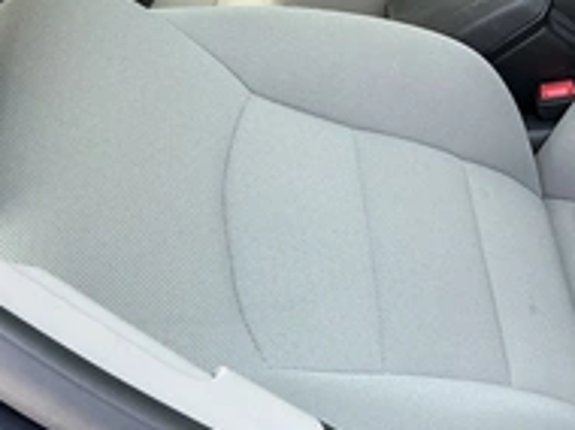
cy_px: 85
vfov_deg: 24.4
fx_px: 979
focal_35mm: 59
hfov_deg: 31.4
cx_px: 502
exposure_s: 1/122
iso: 50
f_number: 1.8
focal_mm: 3
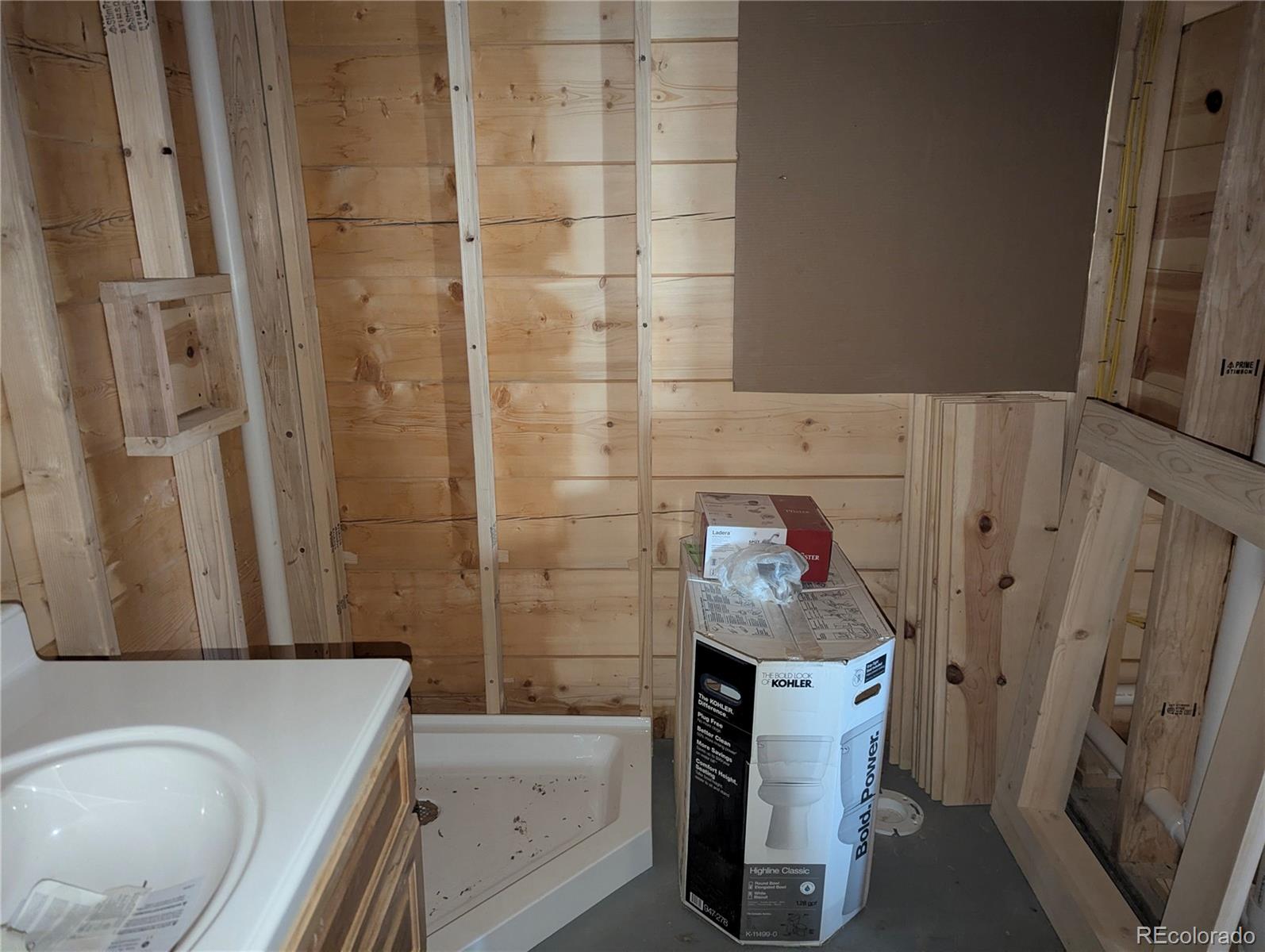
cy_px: 476
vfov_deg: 56.9
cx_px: 632
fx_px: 878
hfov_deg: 71.5
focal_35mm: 24
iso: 2179
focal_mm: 6.81
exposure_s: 1/42
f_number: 1.85
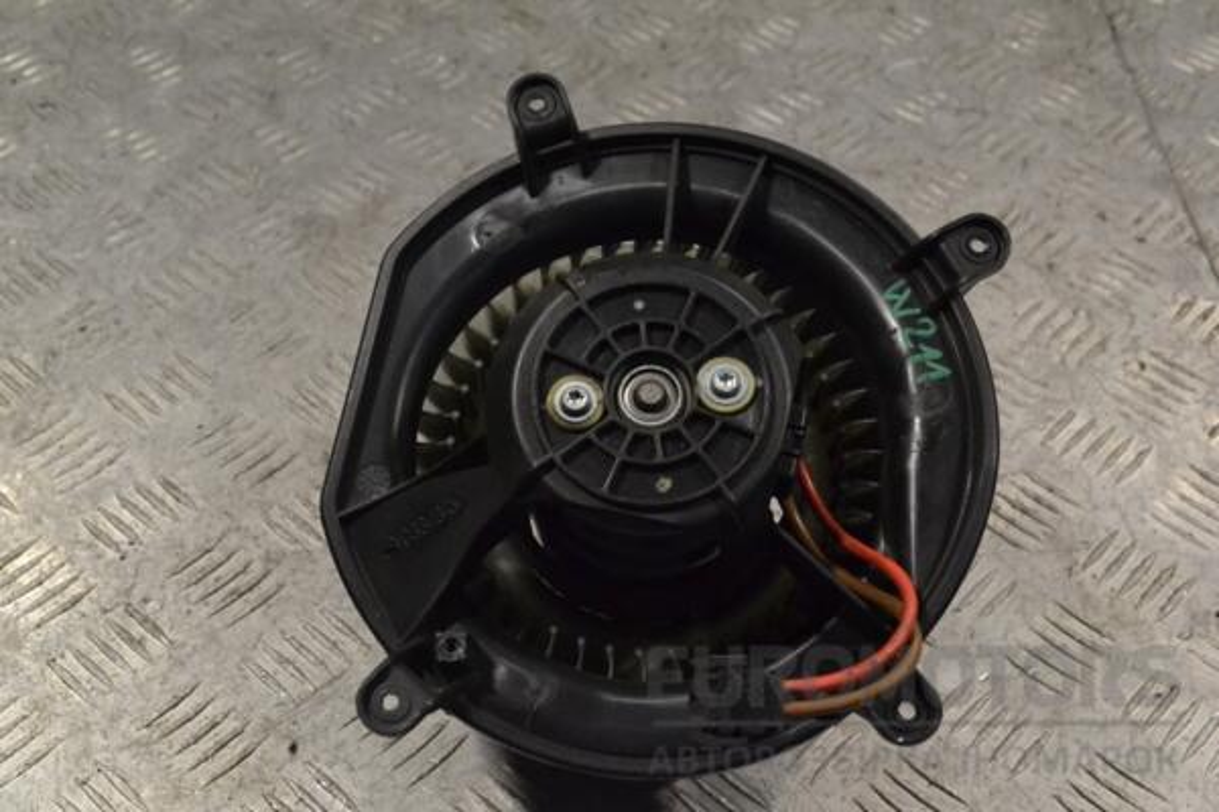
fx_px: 1778
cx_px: 610
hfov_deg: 37.9
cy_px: 406
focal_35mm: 52
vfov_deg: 25.8
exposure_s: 1/320
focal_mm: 35
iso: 3200
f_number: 9
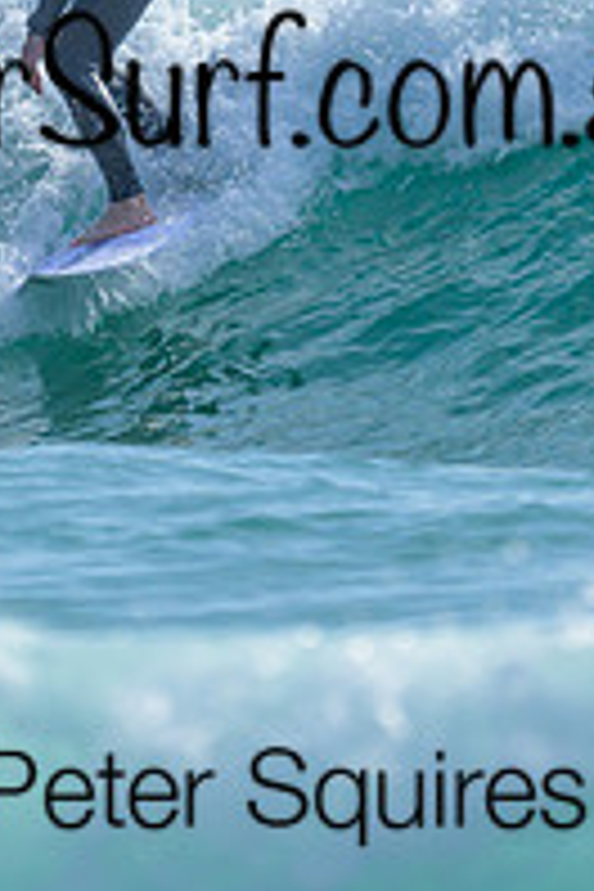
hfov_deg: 0.6
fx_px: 58108
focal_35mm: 2348
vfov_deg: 0.9
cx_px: 238
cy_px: 43
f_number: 6.3
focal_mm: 800
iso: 250
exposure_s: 1/2000
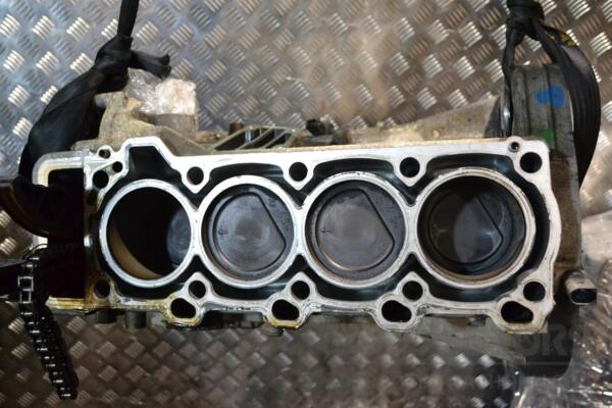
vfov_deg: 36.9
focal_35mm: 36
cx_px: 306
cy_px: 204
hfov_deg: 53.1
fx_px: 612
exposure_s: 1/160
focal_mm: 24
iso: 3200
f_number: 6.3
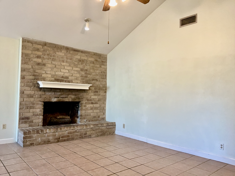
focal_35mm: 27
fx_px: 183
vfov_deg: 51.4
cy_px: 88
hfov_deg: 65.3
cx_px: 118
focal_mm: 3
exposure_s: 1/60
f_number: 1.8
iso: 125
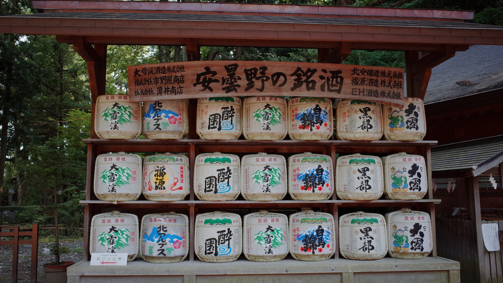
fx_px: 400
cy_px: 155
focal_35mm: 30
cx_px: 254
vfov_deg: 38.9
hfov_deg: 64.3
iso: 200
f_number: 5.6
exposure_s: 1/60
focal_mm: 18.3
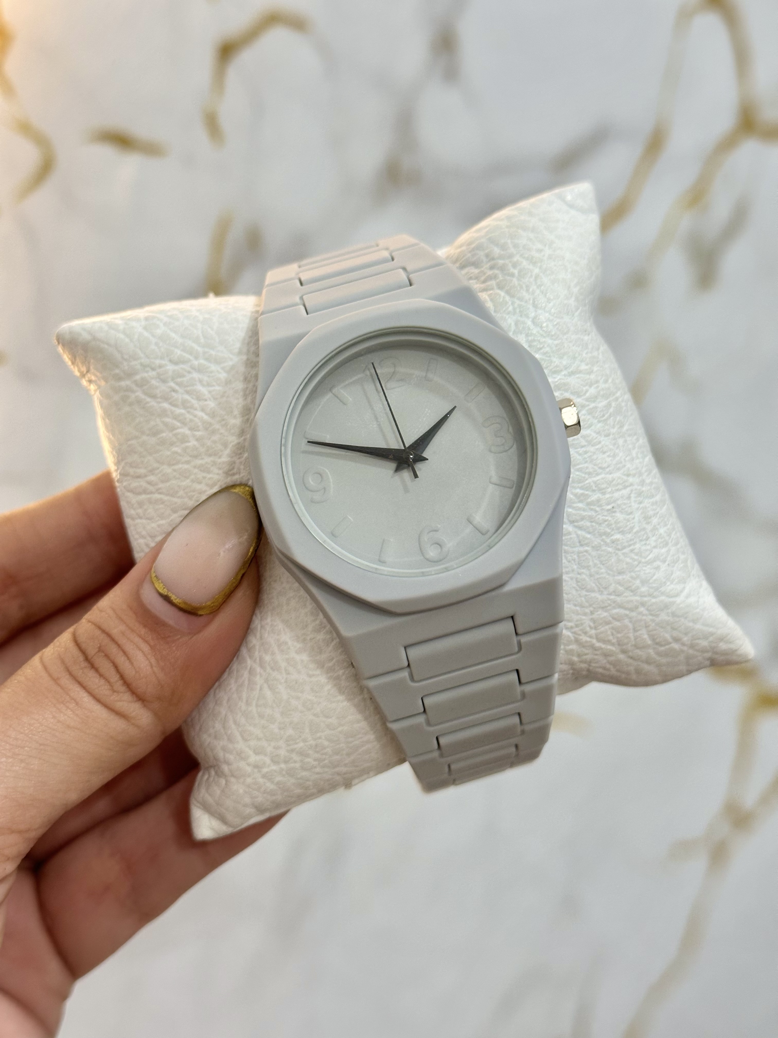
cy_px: 519
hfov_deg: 30.3
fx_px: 1438
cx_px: 389
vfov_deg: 39.7
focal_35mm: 48
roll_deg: +0.4
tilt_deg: -23.0
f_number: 1.78
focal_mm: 6.86
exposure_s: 1/60
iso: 160
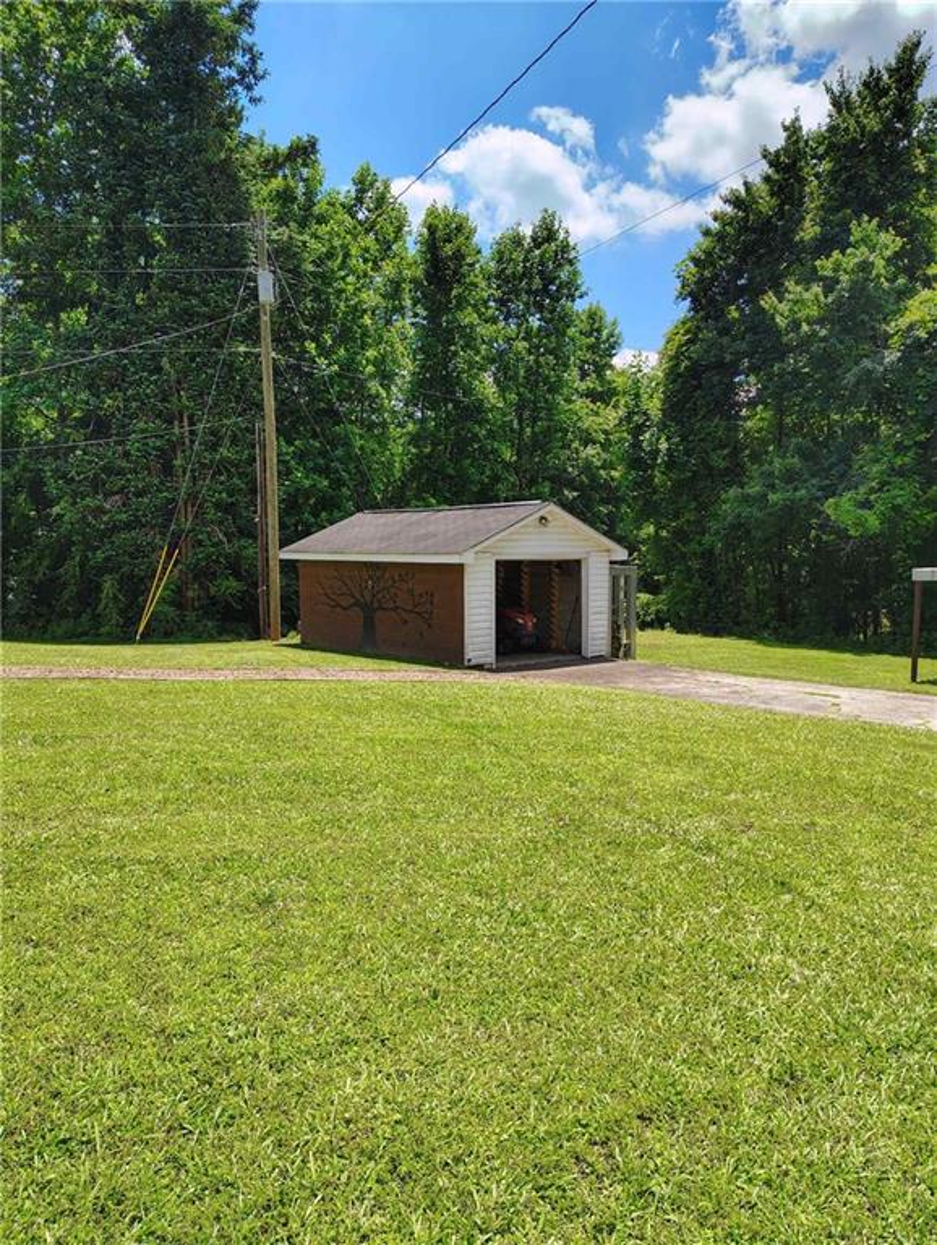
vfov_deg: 71.5
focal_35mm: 24
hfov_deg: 56.9
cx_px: 468
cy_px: 622
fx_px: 864
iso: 100
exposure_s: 1/441
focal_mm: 5.56
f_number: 1.8
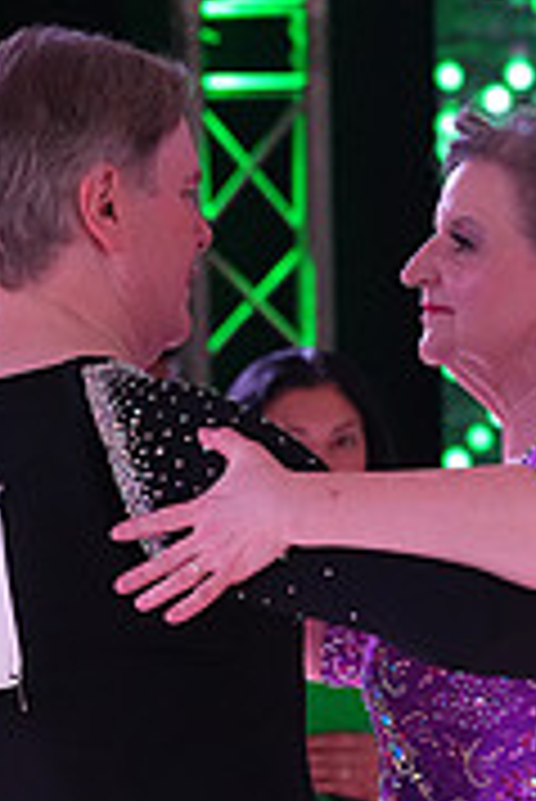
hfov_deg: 2.8
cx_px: 372
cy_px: 1184
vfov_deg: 4.1
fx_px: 11100
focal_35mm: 498
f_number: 6.3
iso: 3200
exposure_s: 1/250
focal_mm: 153
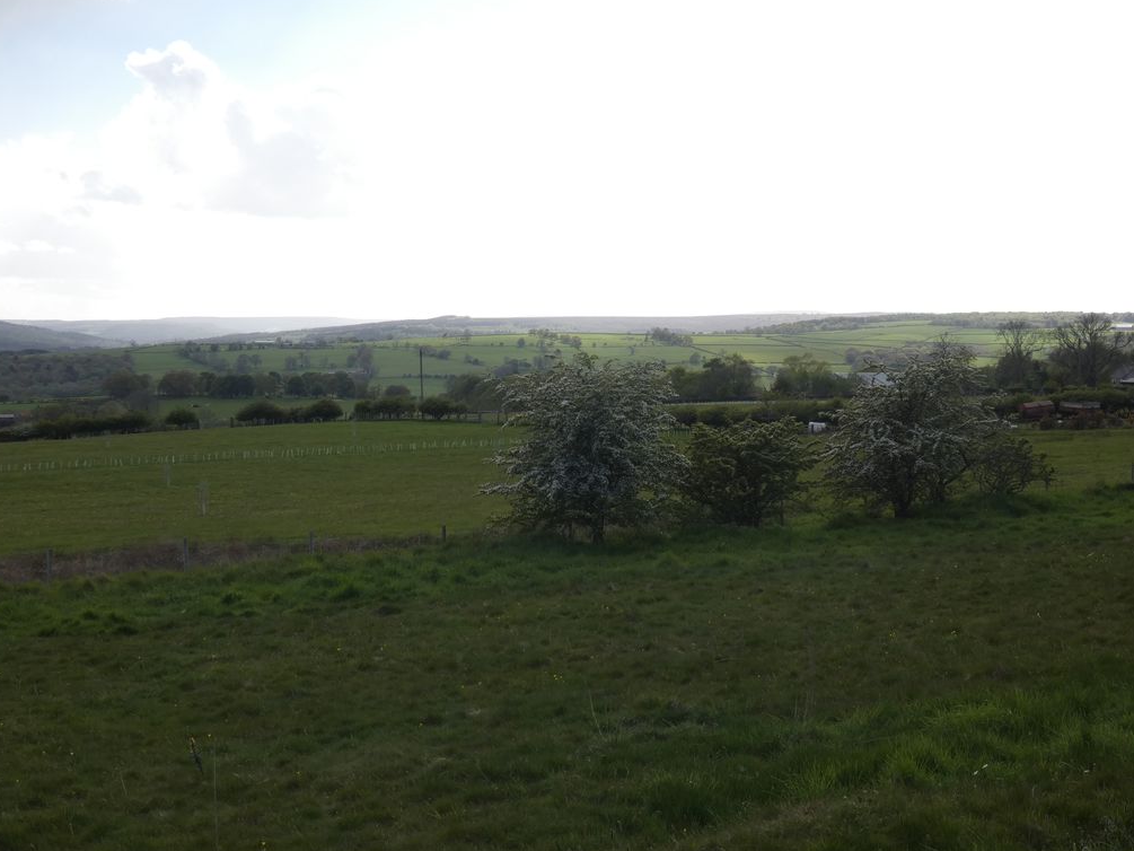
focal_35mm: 54
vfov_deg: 27.0
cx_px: 563
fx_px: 1769
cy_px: 428
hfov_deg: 35.5
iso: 80
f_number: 3.9
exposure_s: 1/640
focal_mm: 9.5
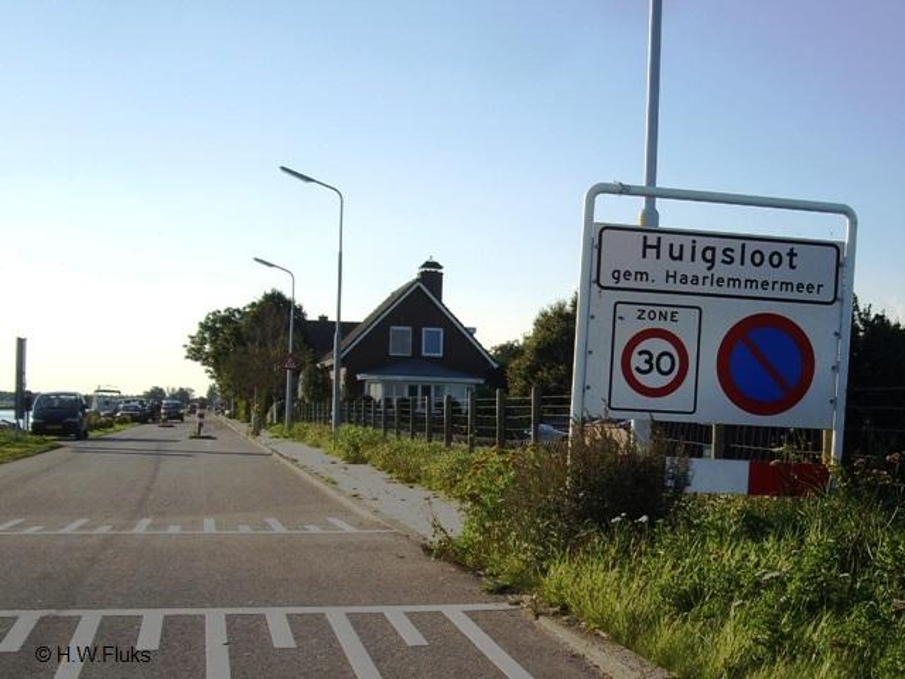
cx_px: 452
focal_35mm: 38
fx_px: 993
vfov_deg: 37.7
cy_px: 340
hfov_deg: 49.0
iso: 64
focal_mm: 7.9
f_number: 2.8
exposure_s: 1/1000
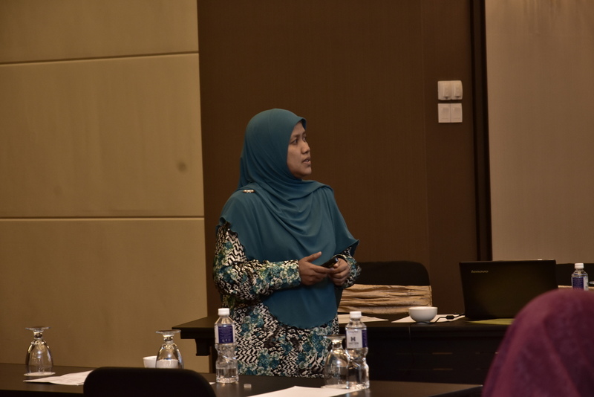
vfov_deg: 9.3
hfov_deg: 14.0
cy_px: 198
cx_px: 297
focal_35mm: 147
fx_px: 2426
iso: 1000
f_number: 7.1
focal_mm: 98
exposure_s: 1/50
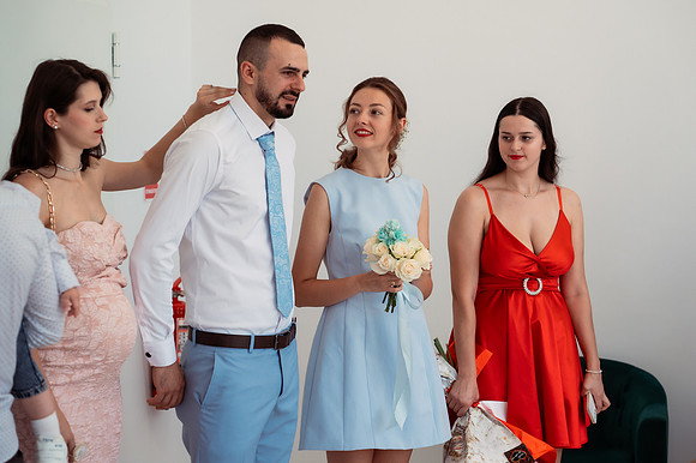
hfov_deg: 24.1
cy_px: 239
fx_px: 1627
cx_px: 391
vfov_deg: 16.2
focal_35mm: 84
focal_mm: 75
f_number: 3.5
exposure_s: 1/500
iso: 800
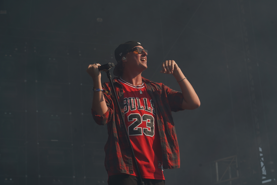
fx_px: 823
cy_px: 92
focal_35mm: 107
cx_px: 138
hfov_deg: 19.1
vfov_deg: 12.8
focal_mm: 105
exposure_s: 1/500
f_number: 8
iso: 100
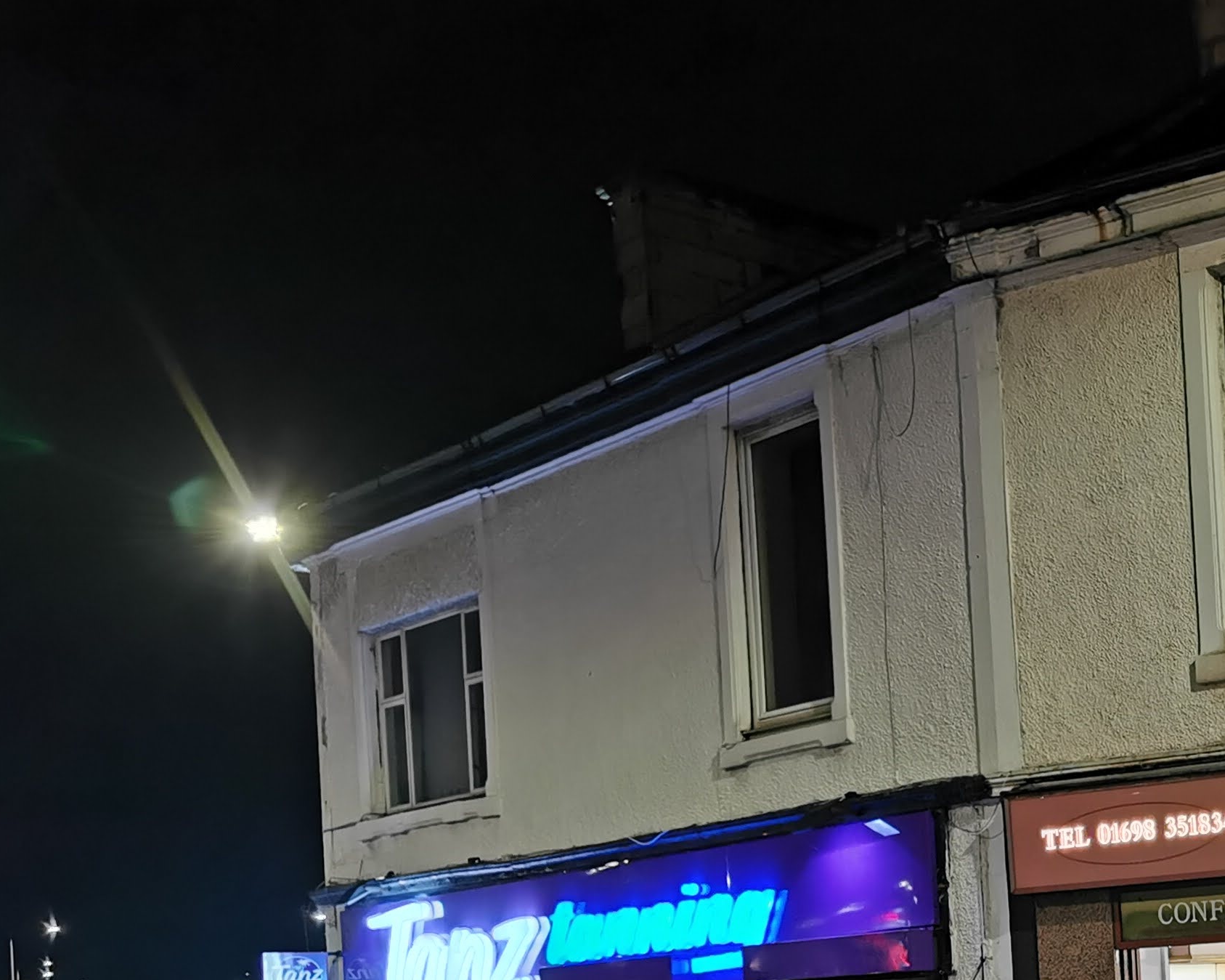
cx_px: 1309
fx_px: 2066
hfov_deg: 30.0
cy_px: 923
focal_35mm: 57
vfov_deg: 25.6
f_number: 1.6
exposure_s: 5
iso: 125
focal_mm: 5.56
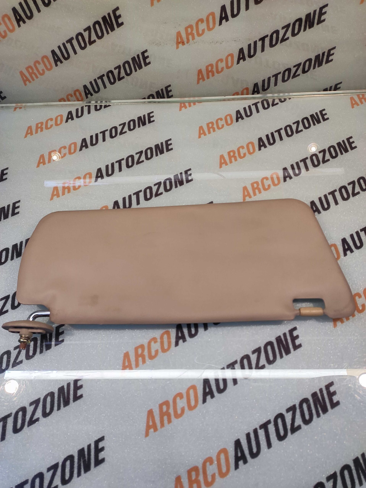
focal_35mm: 17
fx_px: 240
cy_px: 244
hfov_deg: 74.7
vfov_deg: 91.1
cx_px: 183
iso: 129
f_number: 1.79
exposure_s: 1/50
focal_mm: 4.74
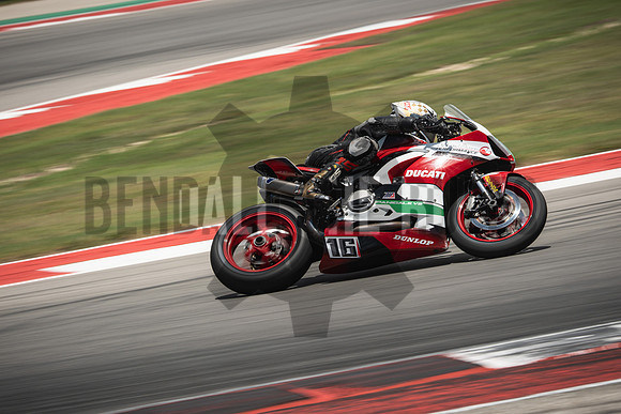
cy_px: 207
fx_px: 5176
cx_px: 310
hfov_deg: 6.9
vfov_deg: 4.6
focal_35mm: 300
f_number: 9
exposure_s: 1/200
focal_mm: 200
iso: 125
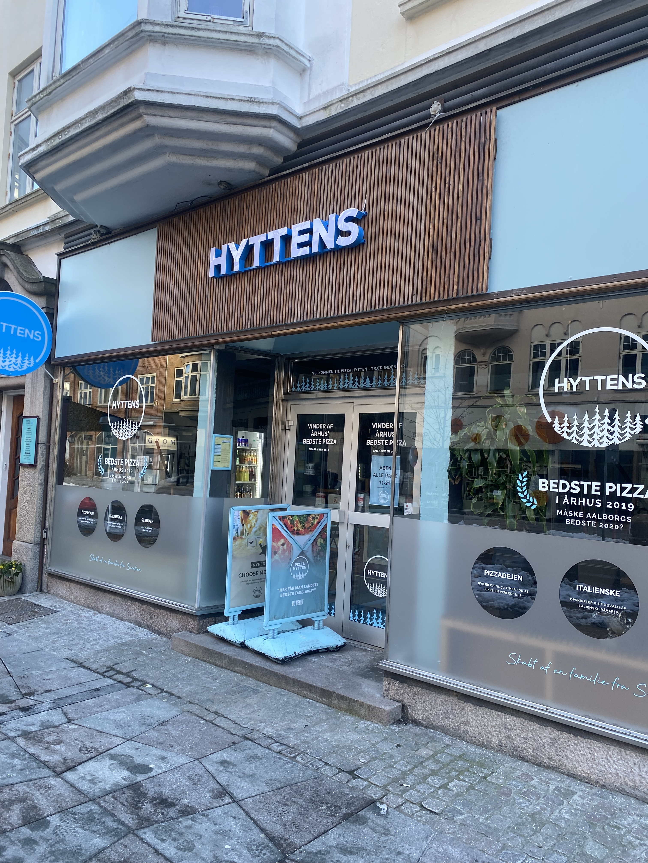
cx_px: 324
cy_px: 432
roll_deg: -2.8
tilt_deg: +4.3
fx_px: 649
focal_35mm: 26
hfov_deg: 53.1
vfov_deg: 67.3
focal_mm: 4.25
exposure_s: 1/122
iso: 64
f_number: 1.8
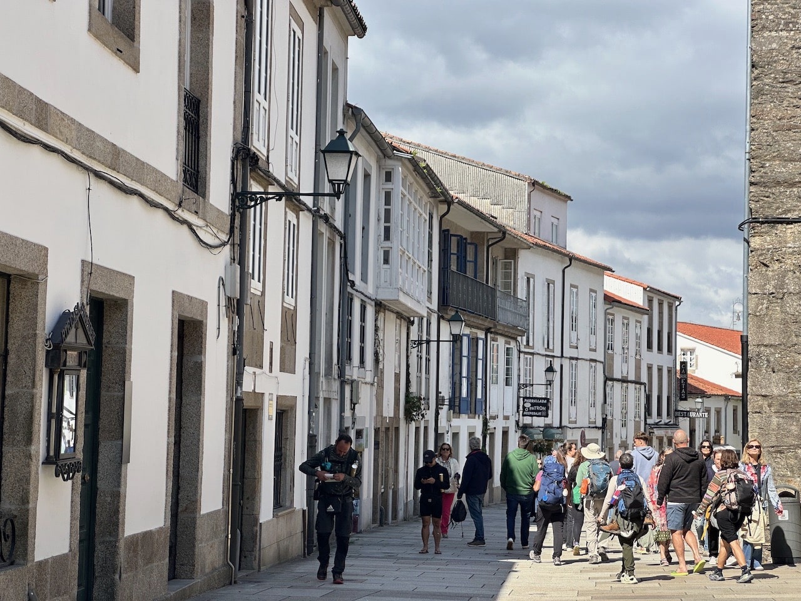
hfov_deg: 25.3
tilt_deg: +3.5
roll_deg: -1.1
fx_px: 1782
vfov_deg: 19.1
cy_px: 300
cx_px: 400
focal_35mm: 77
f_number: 2.8
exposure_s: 1/467
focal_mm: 9
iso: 32
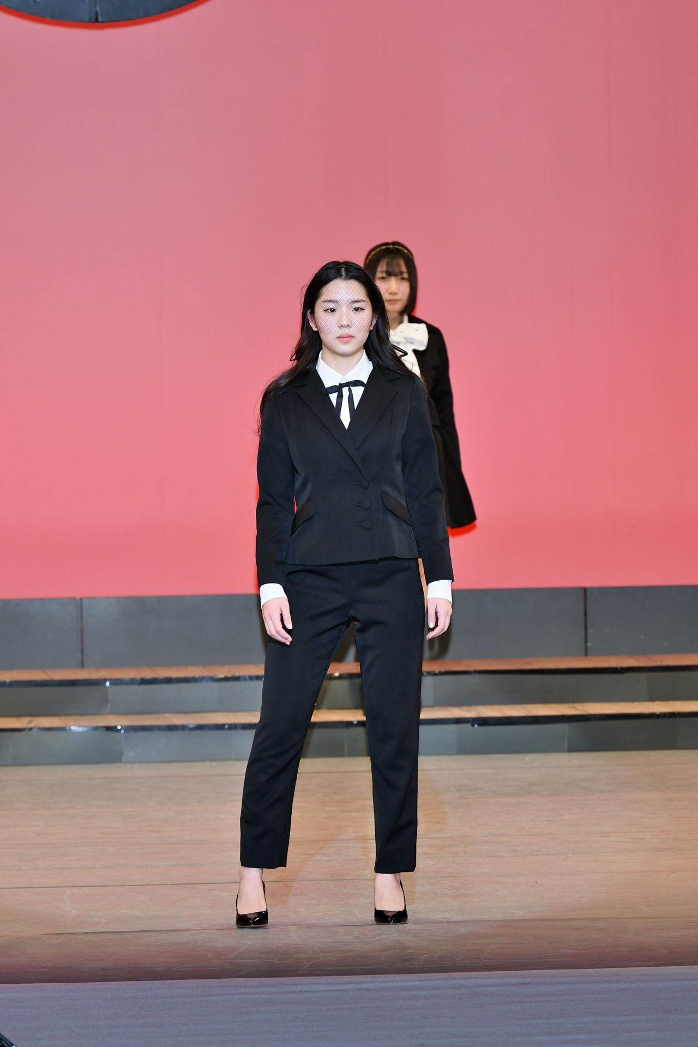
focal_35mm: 225
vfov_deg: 9.1
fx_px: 6543
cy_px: 524
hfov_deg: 6.1
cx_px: 349
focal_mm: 150
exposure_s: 1/250
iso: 800
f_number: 5.6
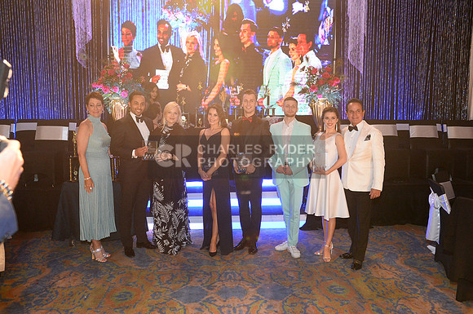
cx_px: 236
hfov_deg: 62.0
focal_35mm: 30
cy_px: 157
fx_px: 394
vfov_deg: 43.5
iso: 5000
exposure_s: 1/250
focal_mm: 30
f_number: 4.5
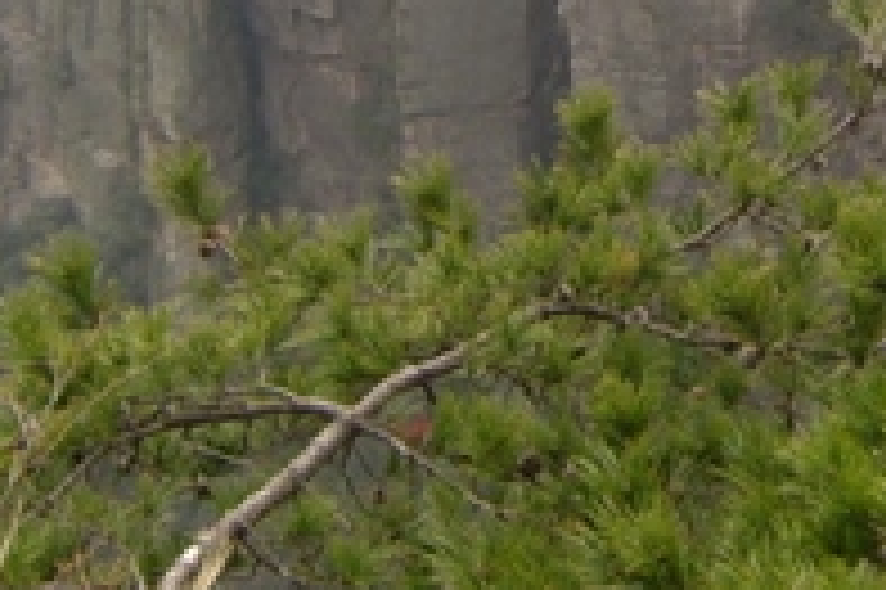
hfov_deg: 19.4
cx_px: 621
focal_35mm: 105
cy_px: -243
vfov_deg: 12.5
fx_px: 2582
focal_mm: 8.13
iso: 50
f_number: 4
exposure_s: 1/162
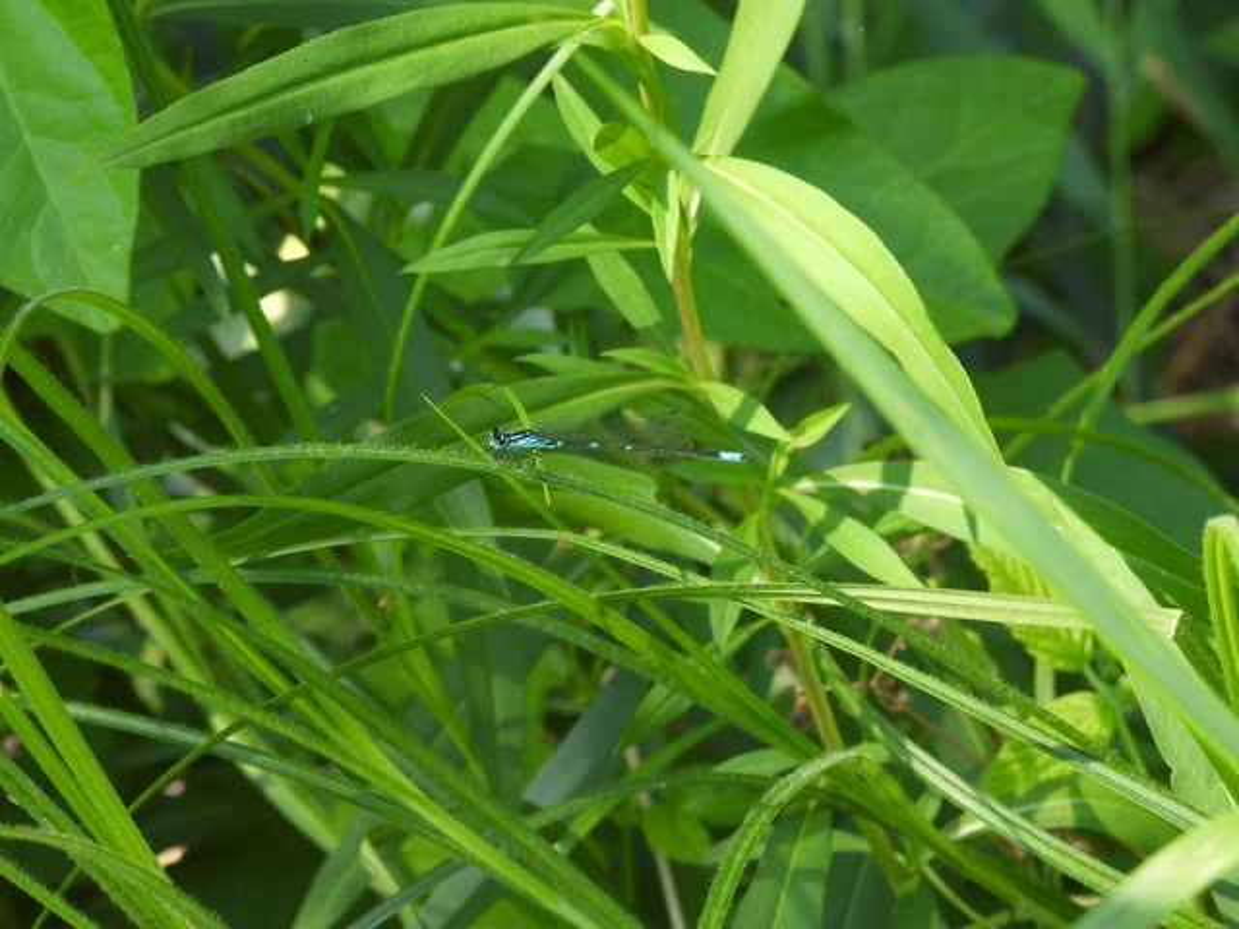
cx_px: 620
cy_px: 464
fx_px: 6622
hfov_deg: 10.7
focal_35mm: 185
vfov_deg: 8.0
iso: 400
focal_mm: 33
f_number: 5.6
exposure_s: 1/250
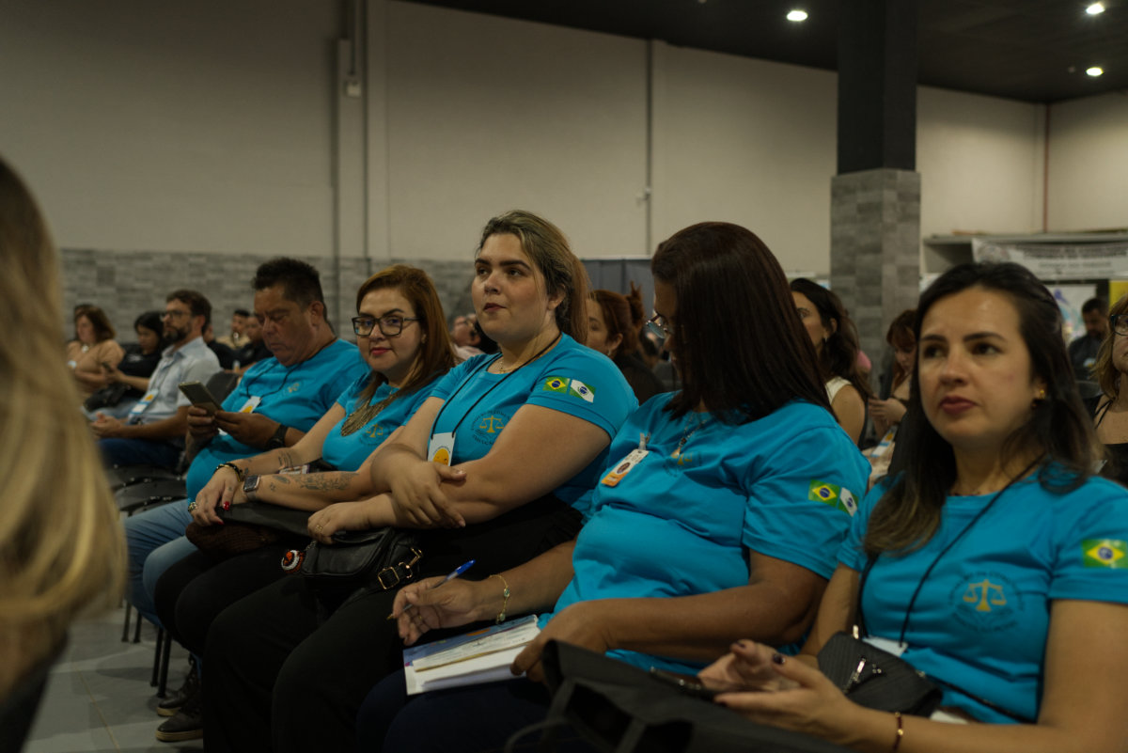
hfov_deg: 54.4
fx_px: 1097
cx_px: 564
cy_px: 376
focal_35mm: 35
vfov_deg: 37.9
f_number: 2.8
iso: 2000
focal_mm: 35
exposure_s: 1/100
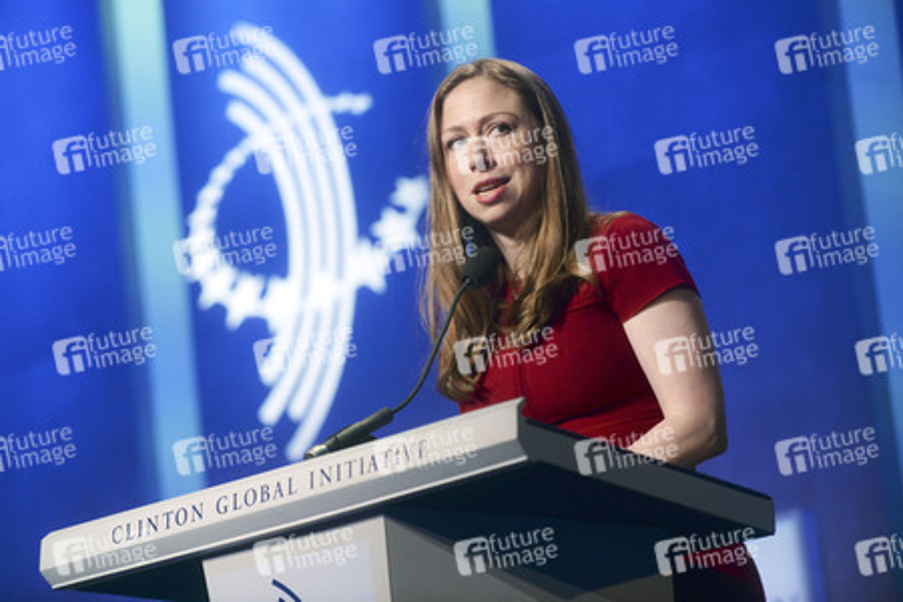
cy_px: 301
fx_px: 3135
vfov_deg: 11.0
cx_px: 452
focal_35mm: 125
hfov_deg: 16.4
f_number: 4
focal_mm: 125
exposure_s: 1/500
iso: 1600
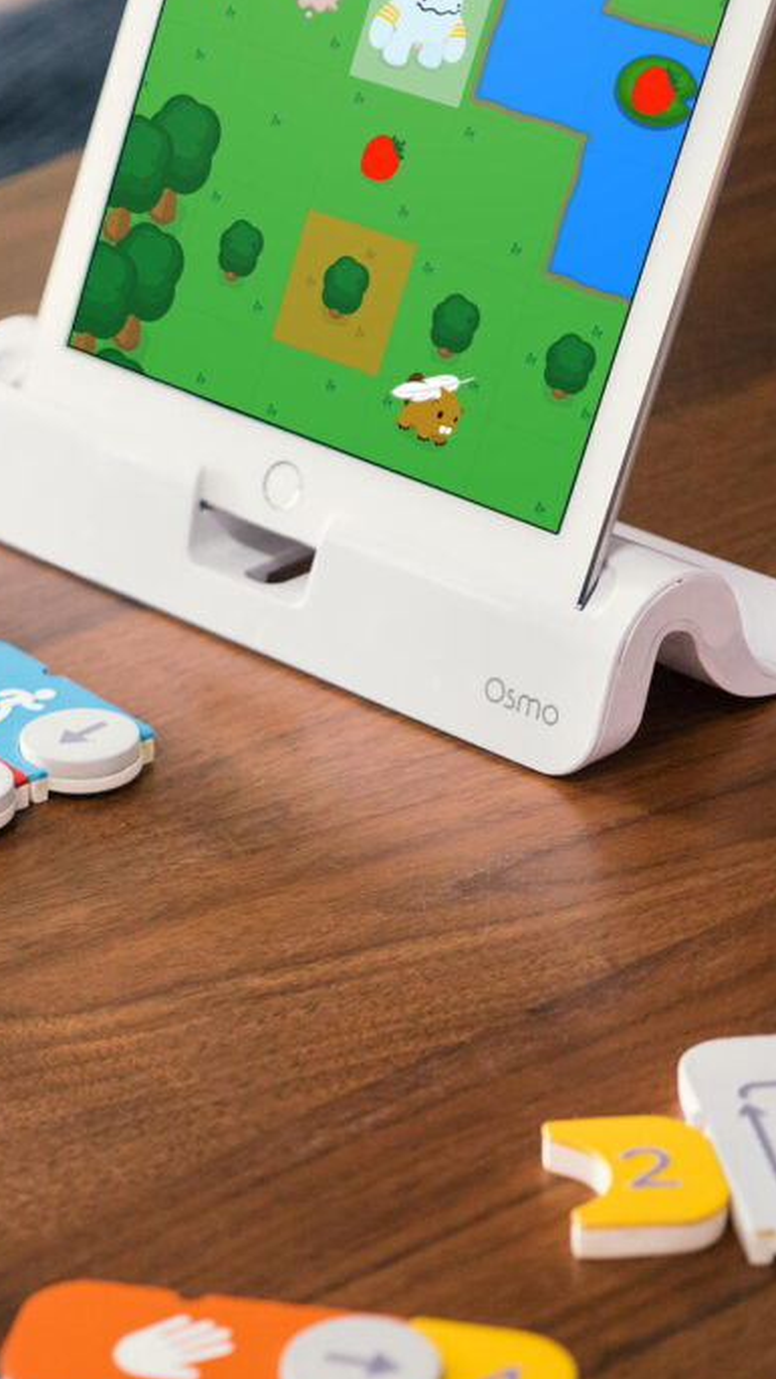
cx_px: -143
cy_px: 757
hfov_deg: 10.0
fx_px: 4351
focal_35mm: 119
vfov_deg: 18.0
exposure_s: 1/80
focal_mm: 35
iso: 640
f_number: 2.8
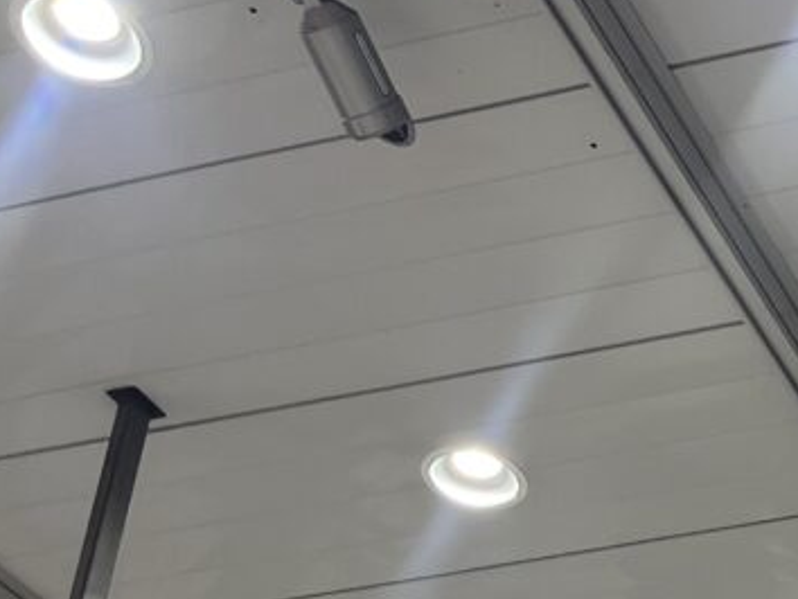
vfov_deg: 14.8
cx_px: 1143
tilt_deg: +24.1
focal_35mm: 94
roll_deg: +0.5
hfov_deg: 18.8
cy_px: 869
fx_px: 2168
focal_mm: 5.1
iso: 64
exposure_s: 1/100
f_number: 1.6
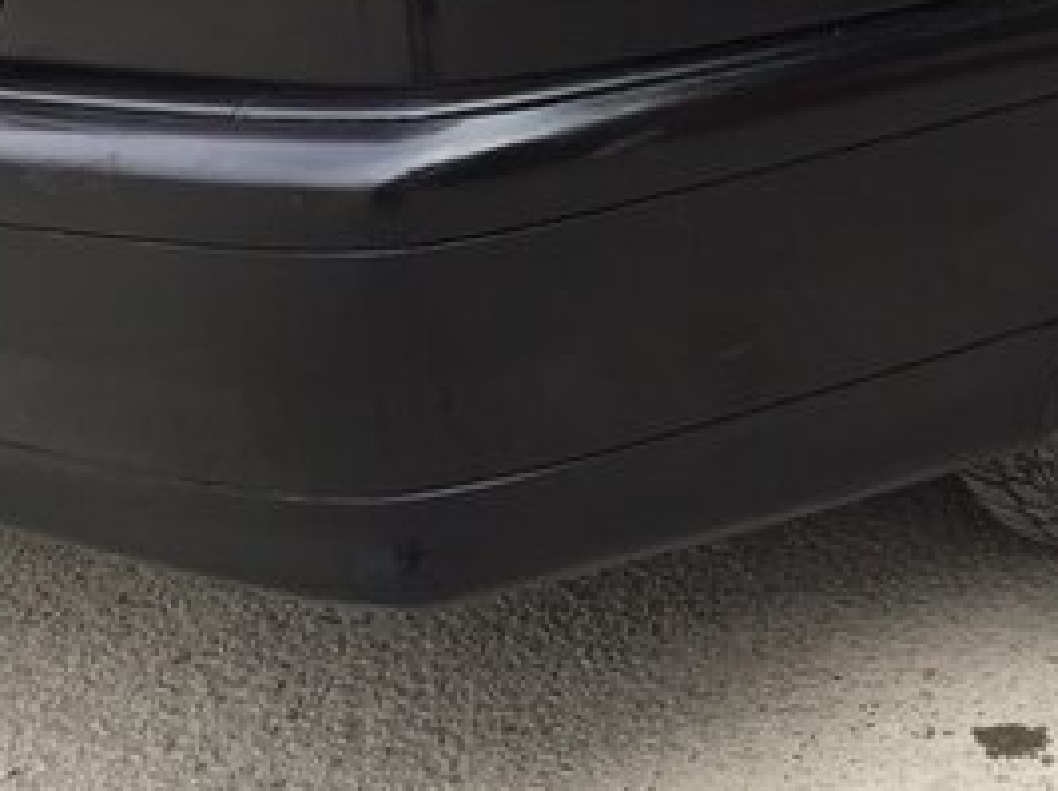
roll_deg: +1.0
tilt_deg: -6.4
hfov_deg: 25.4
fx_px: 2199
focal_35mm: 72
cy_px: -125
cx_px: 1110
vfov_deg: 19.4
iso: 32
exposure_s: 1/241
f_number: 2.2
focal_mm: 4.15
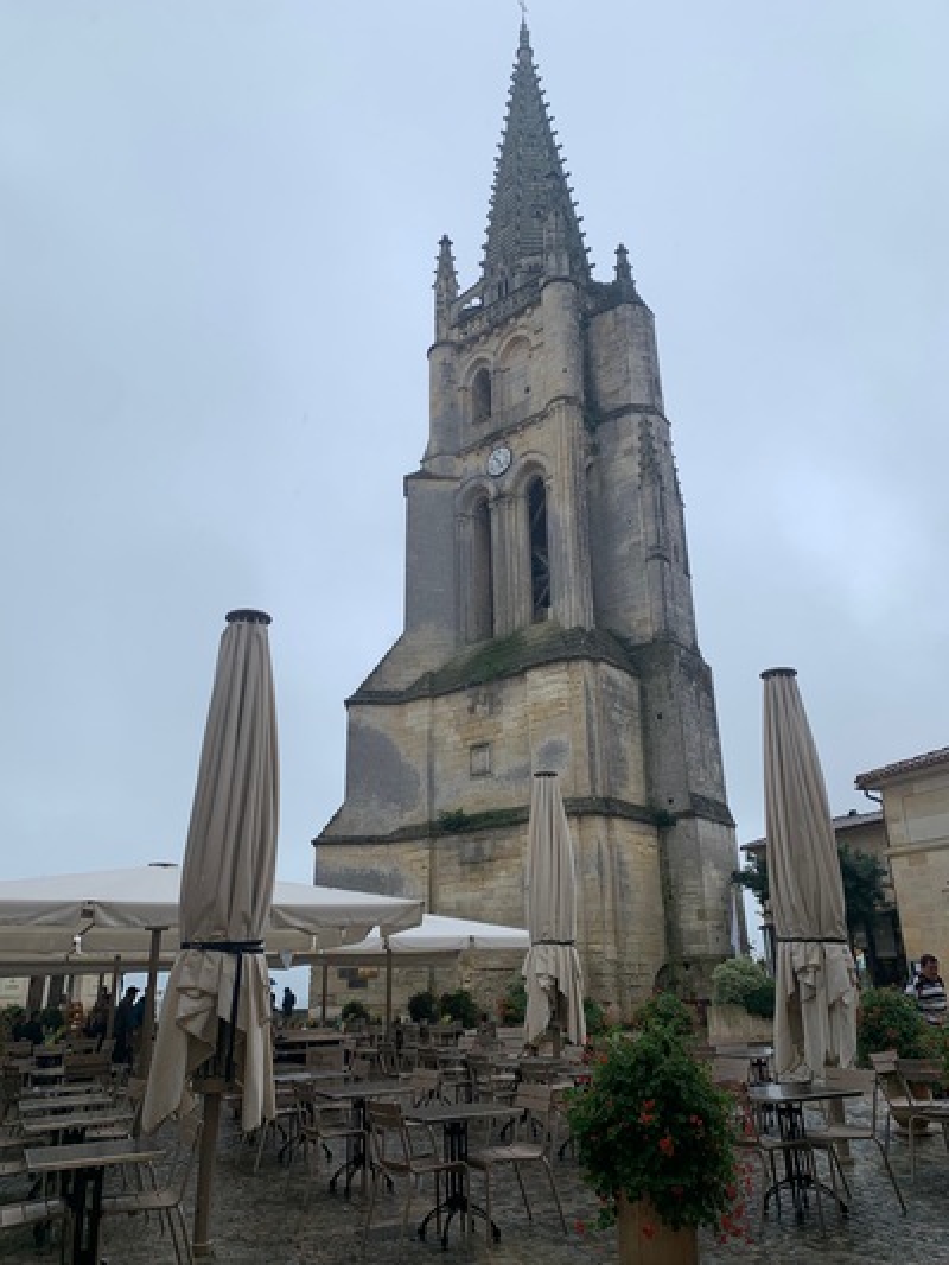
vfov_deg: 67.3
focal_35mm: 26
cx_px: 474
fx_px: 950
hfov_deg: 53.1
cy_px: 632
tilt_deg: +20.2
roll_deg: +0.5
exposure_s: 1/1076
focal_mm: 4.25
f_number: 1.8
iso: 25
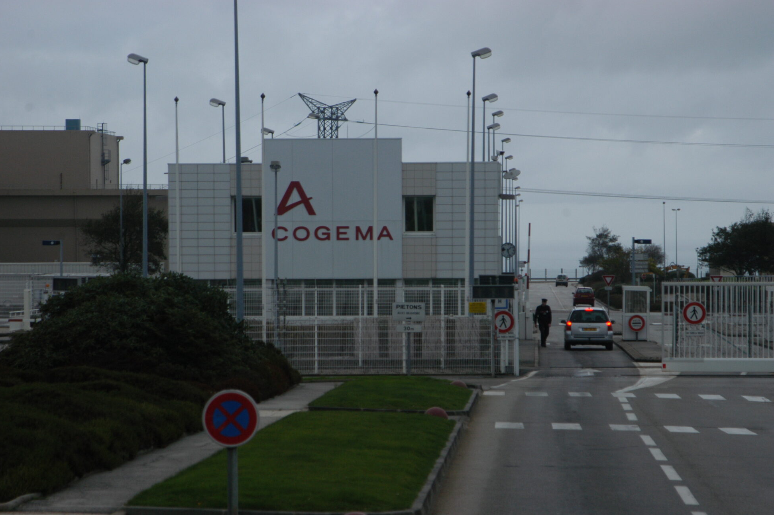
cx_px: 382
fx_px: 2986
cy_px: 264
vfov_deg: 9.9
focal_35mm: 139
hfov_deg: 14.8
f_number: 5.6
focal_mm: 90
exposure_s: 1/500
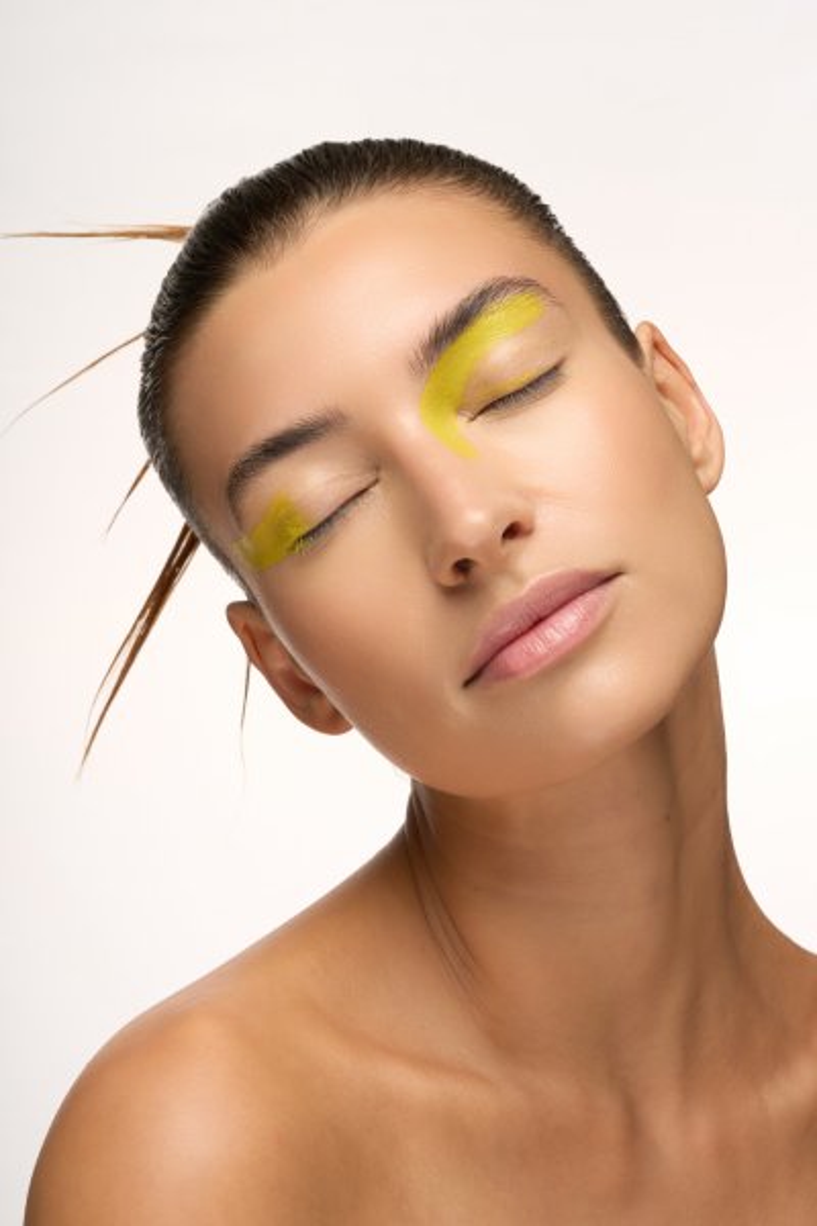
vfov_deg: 22.6
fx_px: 3064
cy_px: 613
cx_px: 408
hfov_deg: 15.2
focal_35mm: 90
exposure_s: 1/200
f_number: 18
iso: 640
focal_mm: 90
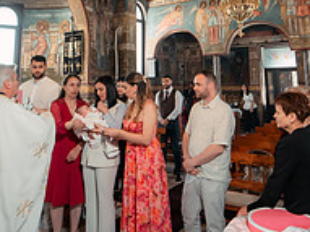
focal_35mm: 34
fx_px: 304
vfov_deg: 39.4
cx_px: 140
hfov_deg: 53.9
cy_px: 32
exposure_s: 1/200
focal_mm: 15
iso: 1600
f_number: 2.8
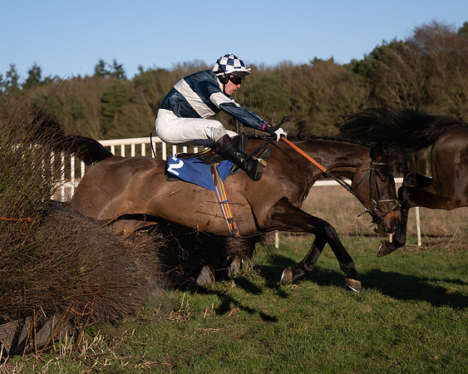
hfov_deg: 19.5
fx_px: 1359
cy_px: 173
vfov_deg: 15.7
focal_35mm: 98
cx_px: 196
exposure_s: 1/2000
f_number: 2.8
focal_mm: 70
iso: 100
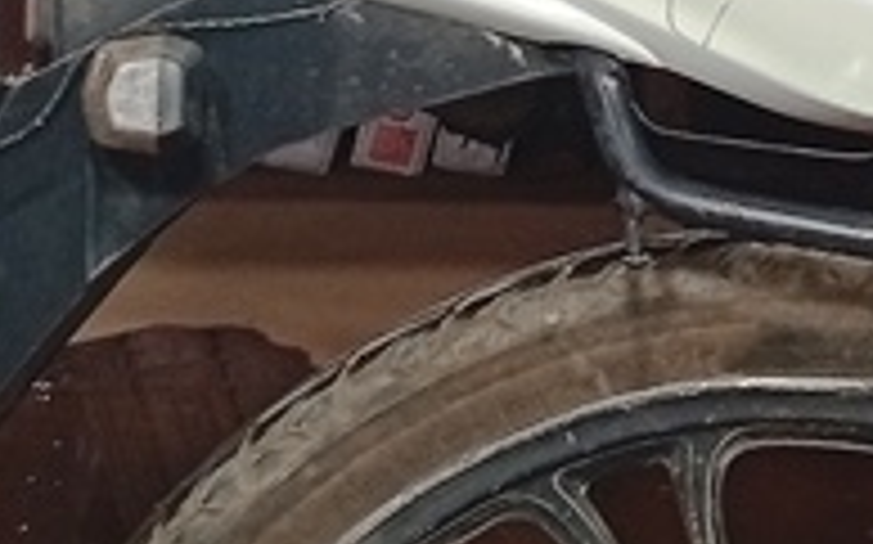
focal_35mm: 162
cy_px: -67
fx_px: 3852
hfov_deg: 11.7
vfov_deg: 8.0
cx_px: 1714
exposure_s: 1/60
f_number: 1.8
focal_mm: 3.98
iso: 143
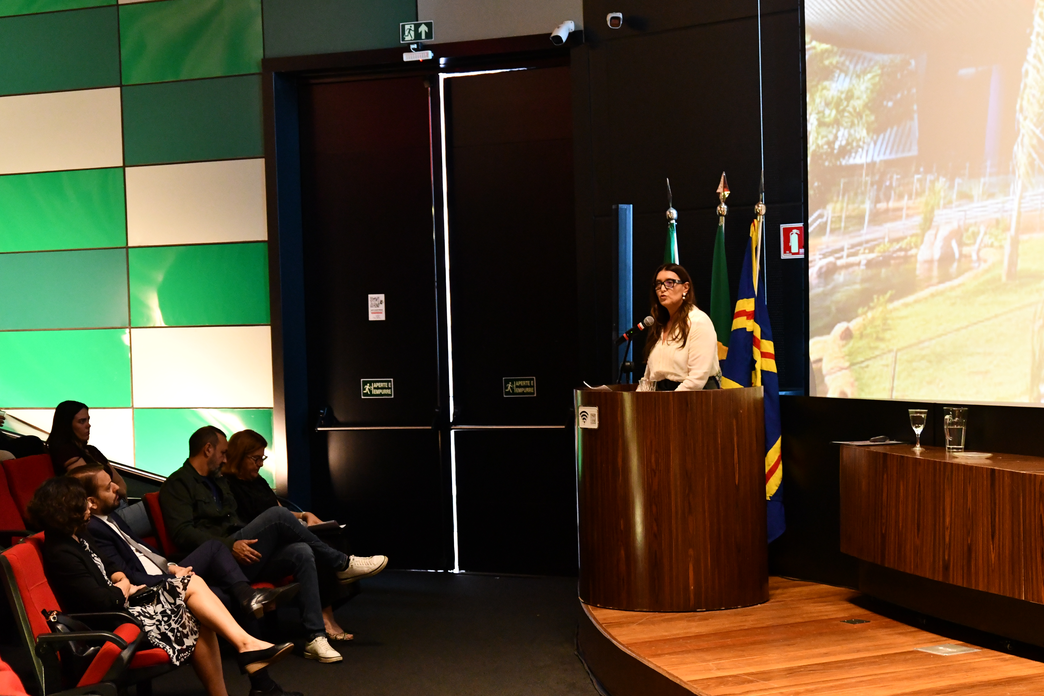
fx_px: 2001
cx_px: 522
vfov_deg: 19.7
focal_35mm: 69
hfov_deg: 29.2
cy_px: 348
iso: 6400
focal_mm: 46
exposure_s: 1/60
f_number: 2.8
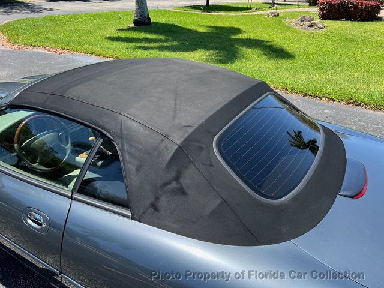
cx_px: 192
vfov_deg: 53.1
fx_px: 288
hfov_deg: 67.3
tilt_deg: -27.4
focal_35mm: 26
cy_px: 144
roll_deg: +2.0
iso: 50
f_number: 1.5
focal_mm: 5.7
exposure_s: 1/1344
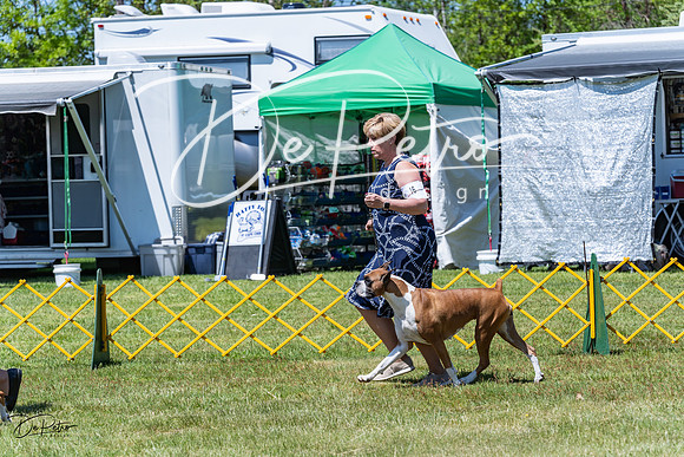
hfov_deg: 16.3
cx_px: 342
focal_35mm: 126
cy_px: 228
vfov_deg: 10.9
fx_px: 2394
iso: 160
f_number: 6.3
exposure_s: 1/640
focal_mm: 126
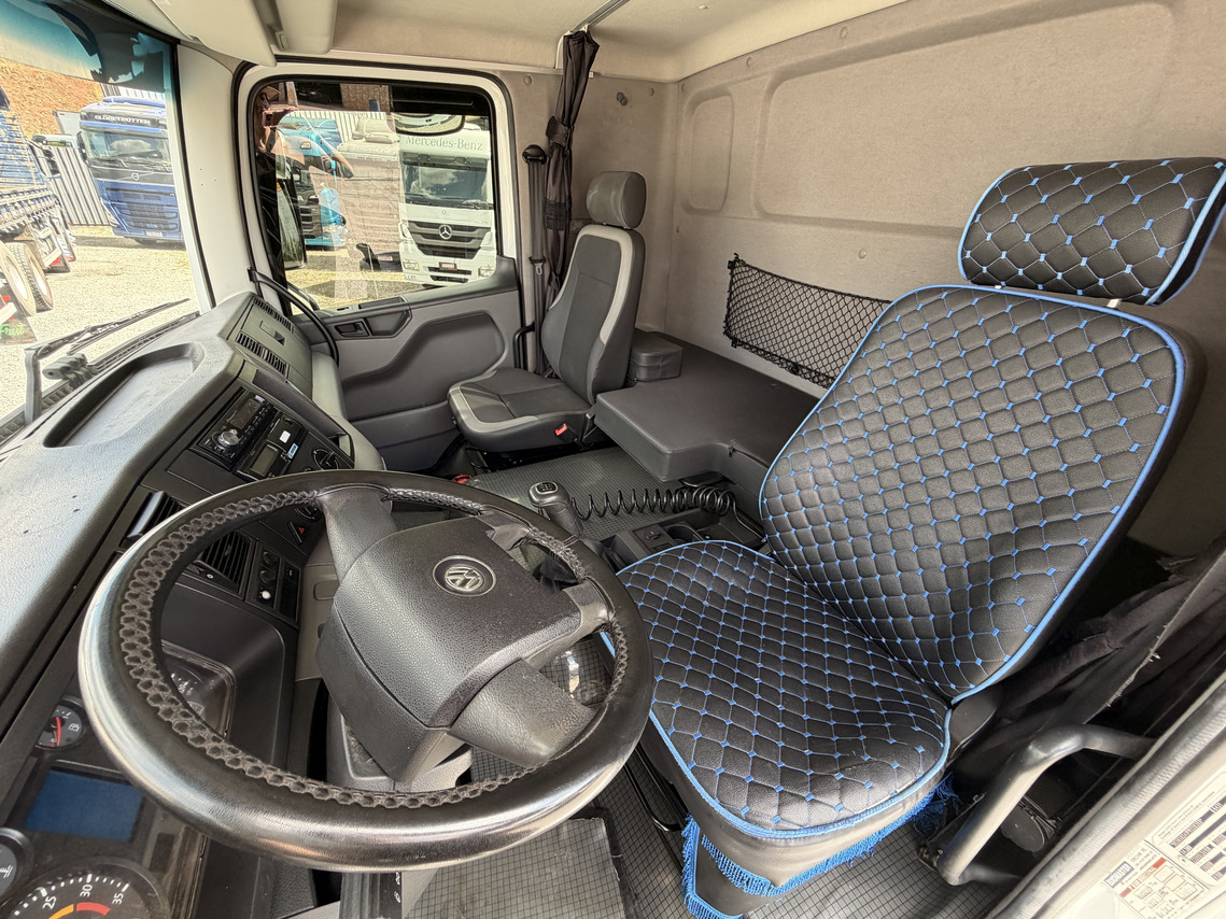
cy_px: 460
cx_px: 613
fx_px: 496
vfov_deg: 85.7
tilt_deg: -27.1
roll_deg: -3.3
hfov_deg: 102.1
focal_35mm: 14
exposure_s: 1/121
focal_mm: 2.22
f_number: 2.2
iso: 160
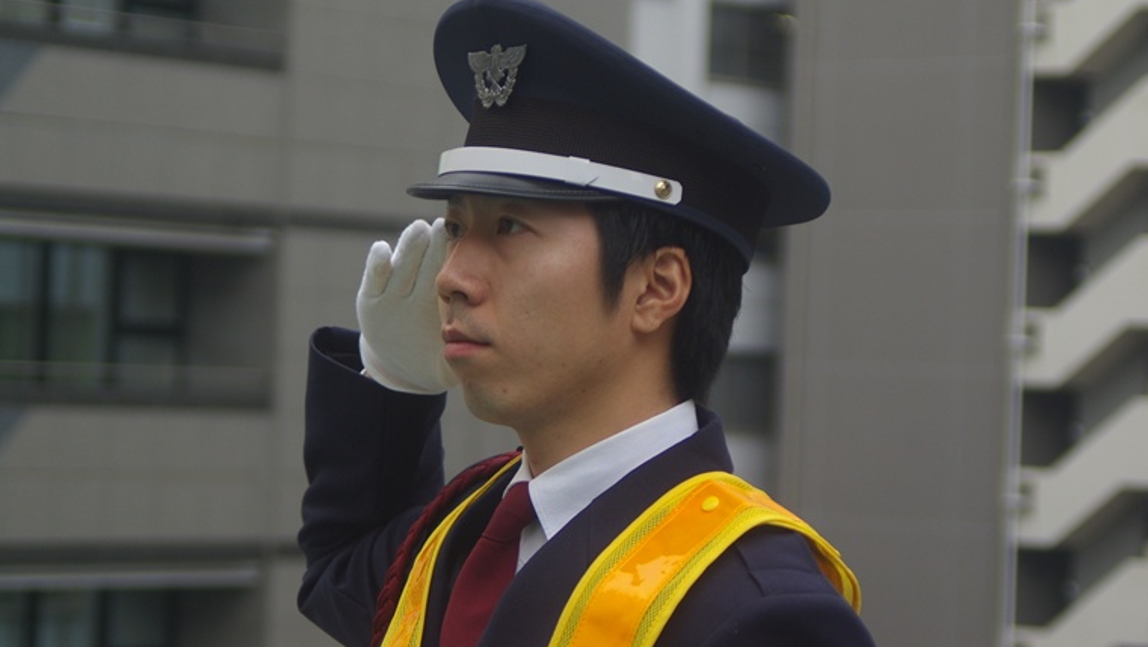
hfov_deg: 16.9
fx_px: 3867
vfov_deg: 9.6
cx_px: 576
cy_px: 345
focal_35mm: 127
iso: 200
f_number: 4.5
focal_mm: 80
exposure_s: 1/250
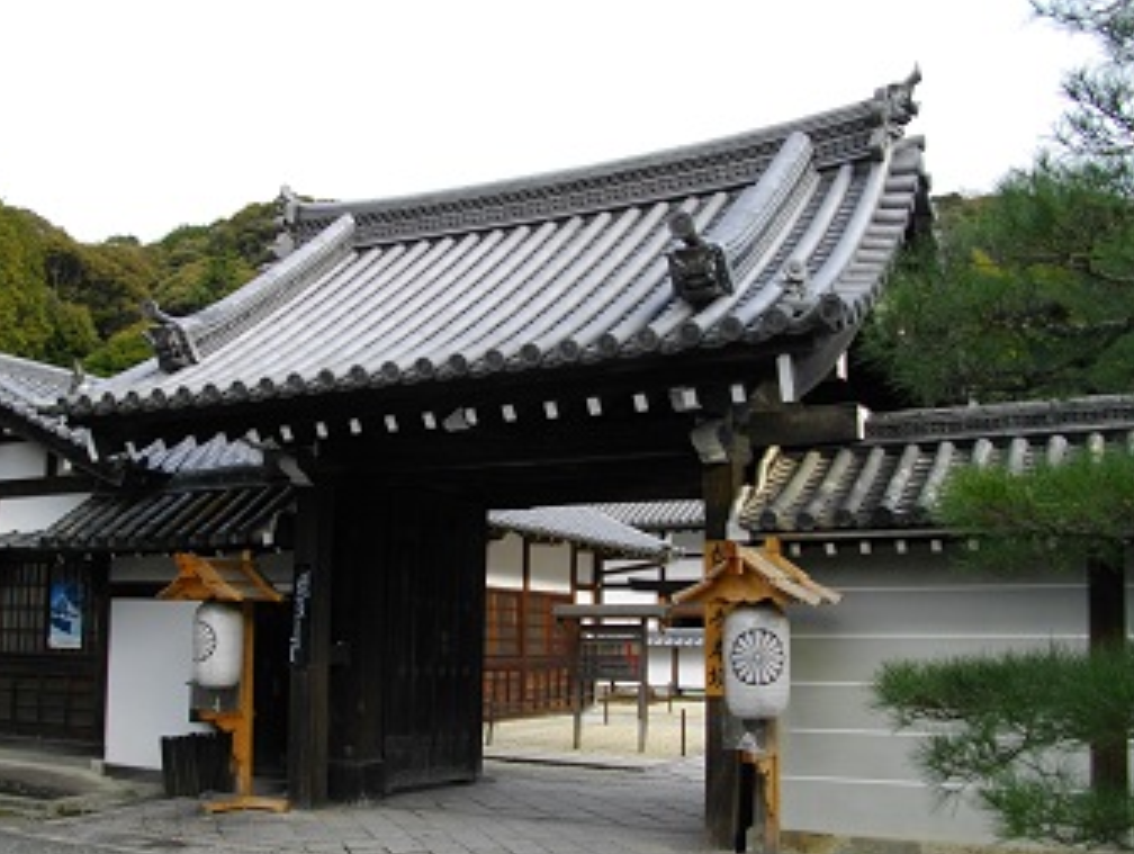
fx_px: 1214
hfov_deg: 50.0
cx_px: 505
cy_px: 473
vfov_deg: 38.7
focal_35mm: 37
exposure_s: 1/320
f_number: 2.9
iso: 100
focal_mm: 5.7
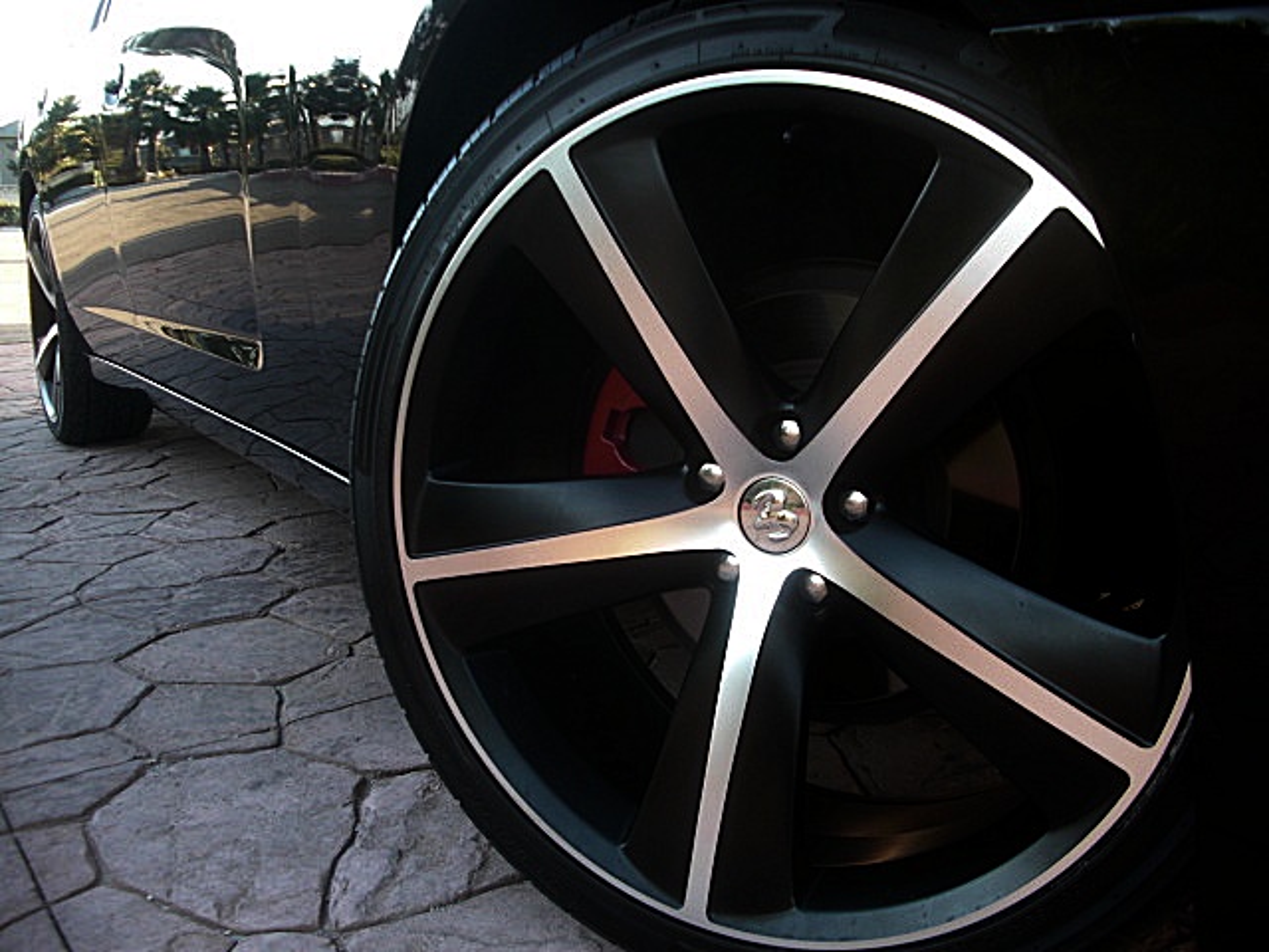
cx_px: 634
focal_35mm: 36
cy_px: 476
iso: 100
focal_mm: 6.3
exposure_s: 1/80
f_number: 2.8
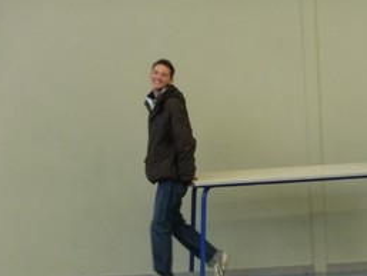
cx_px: 271
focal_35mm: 330
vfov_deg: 4.5
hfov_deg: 6.0
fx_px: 3500
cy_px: 183
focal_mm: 36.4
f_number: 4.8
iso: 400
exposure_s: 1/50
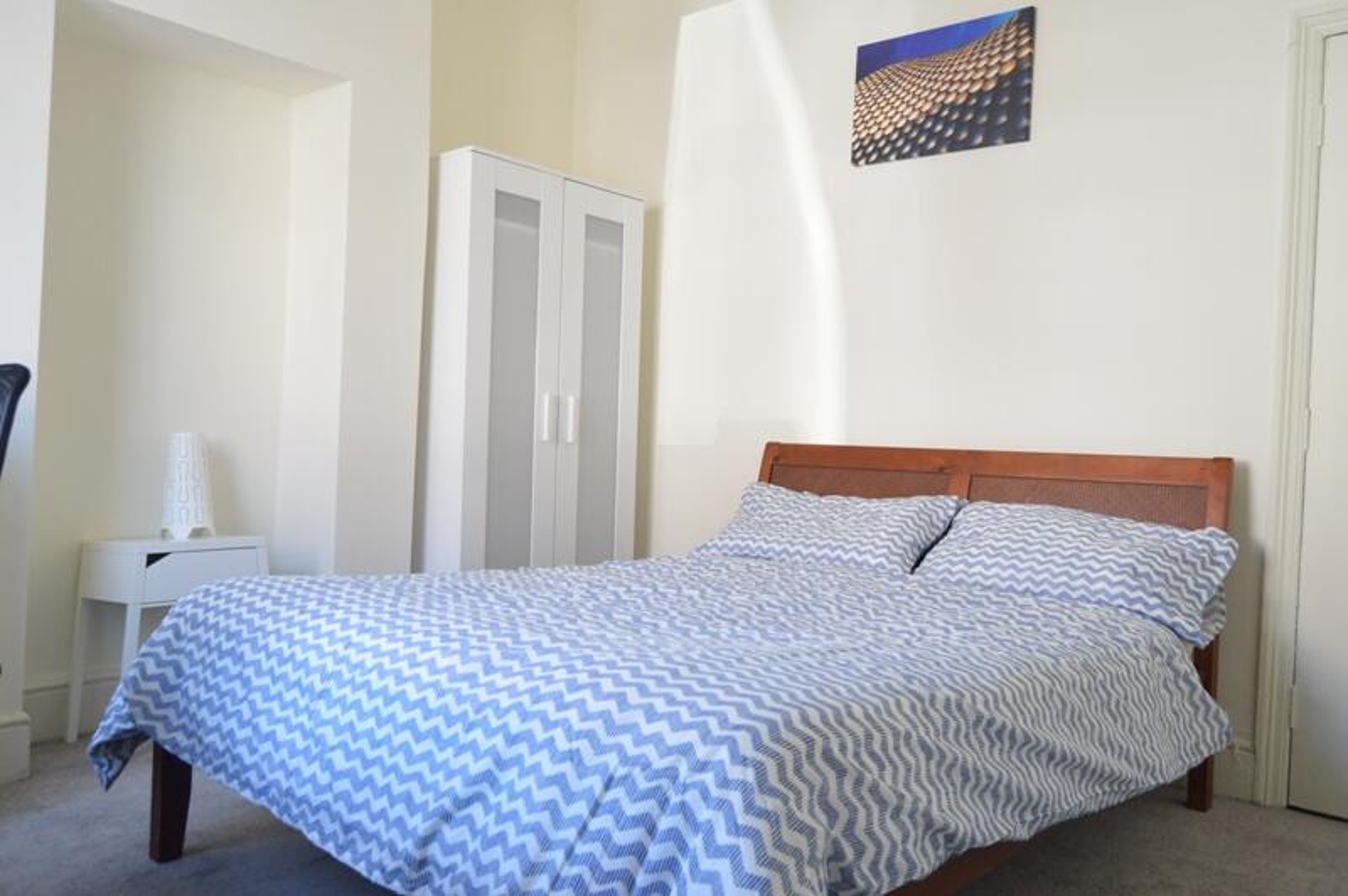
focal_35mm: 27
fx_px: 1010
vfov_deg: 47.9
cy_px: 448
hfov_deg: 67.4
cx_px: 674
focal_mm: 18
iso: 1600
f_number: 5.6
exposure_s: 1/125
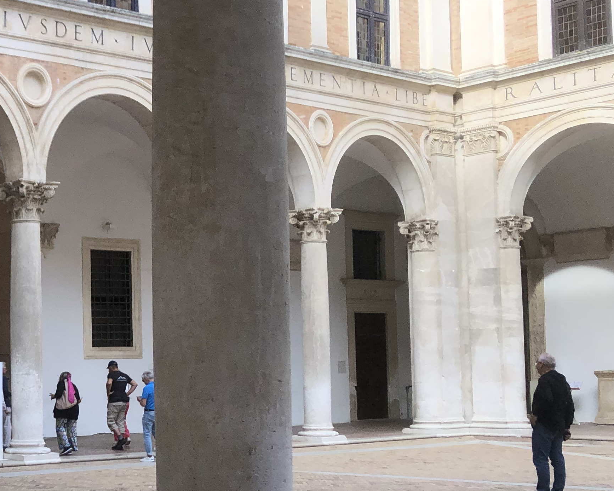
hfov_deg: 27.2
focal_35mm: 63
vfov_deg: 24.1
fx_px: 1145
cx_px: -79
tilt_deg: +1.8
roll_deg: +2.0
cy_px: 333
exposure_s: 1/676
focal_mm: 4
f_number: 1.8
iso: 20
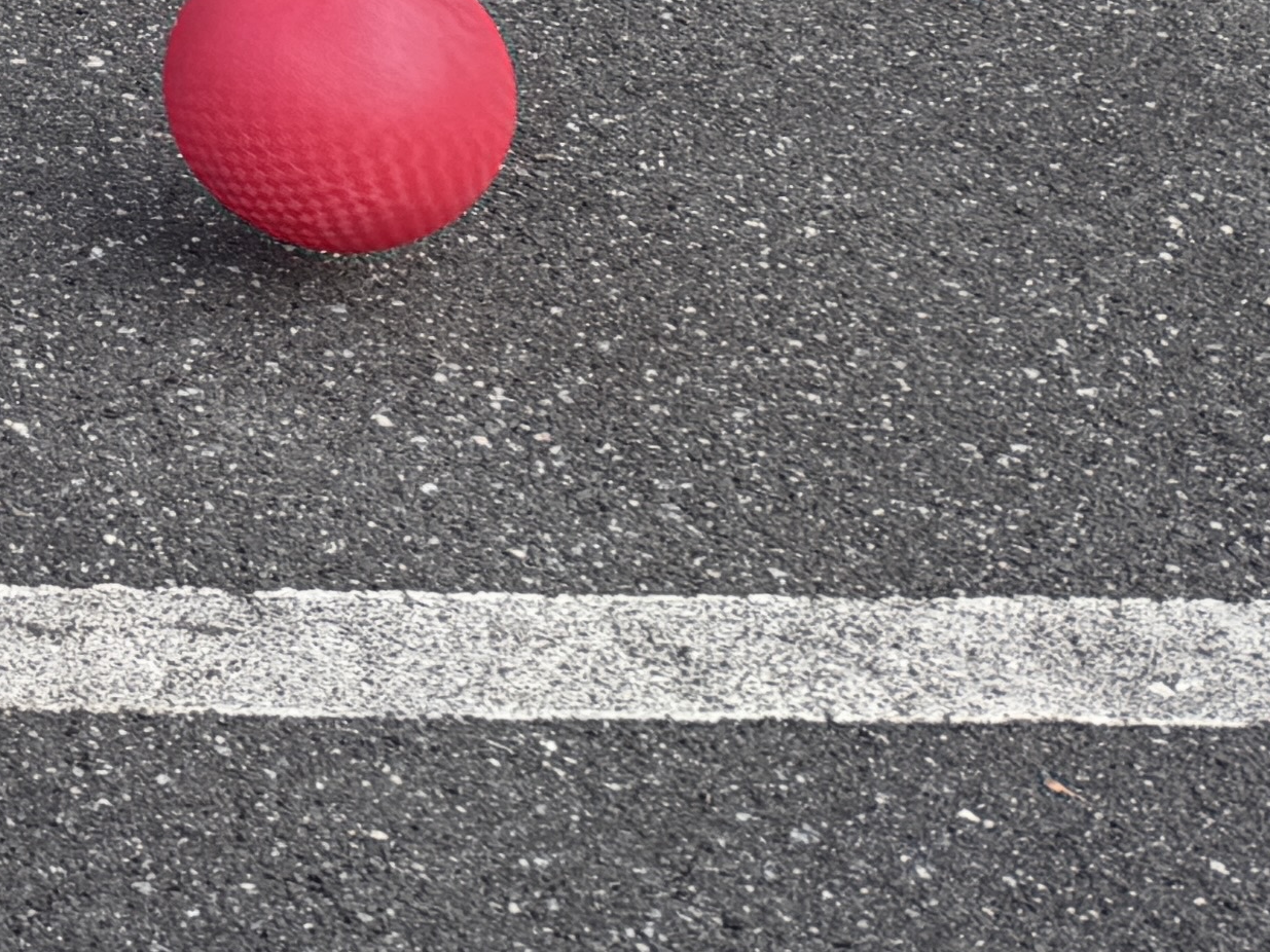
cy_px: -670
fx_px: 4072
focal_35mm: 111
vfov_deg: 12.4
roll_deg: +2.7
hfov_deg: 13.7
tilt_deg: -15.9
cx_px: -1626
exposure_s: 1/909
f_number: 1.78
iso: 80
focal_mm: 6.76
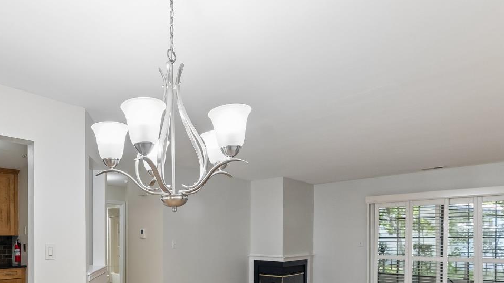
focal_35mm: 23
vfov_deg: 46.9
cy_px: 227
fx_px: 307
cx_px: 153
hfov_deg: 75.3
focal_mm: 14
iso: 2500
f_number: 8
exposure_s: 1/60
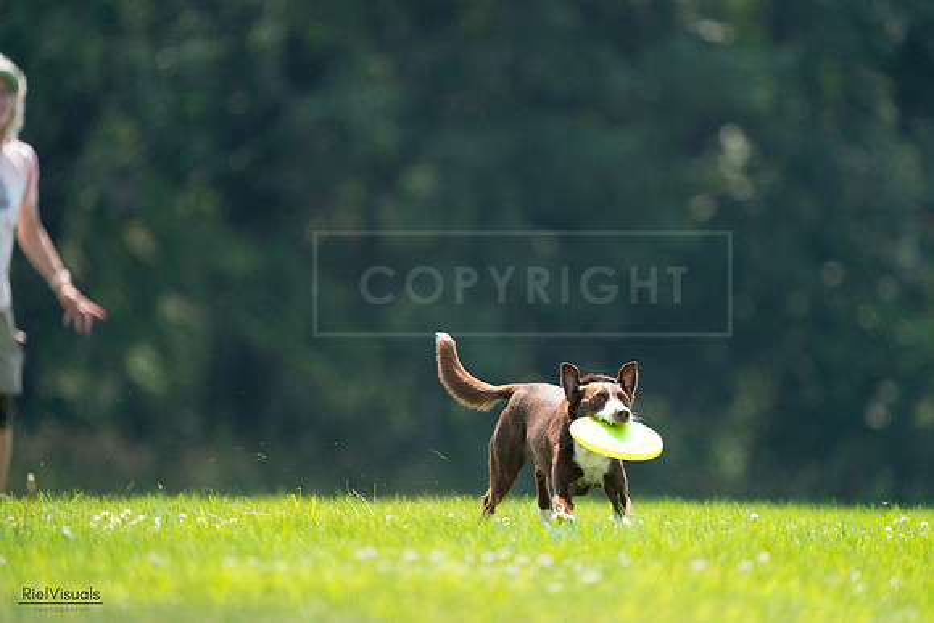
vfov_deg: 2.3
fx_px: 15570
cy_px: 312
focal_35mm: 600
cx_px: 467
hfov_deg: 3.4
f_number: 6.3
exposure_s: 1/4000
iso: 2500
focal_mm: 600
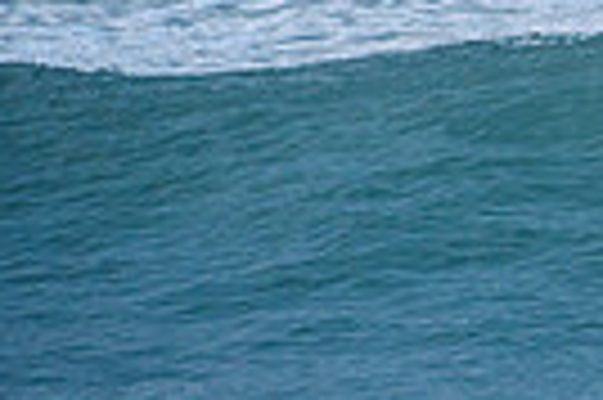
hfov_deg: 0.9
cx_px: 1228
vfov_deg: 0.6
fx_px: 36504
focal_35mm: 2182
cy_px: 70
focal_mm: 500
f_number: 5.6
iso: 450
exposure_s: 1/1000
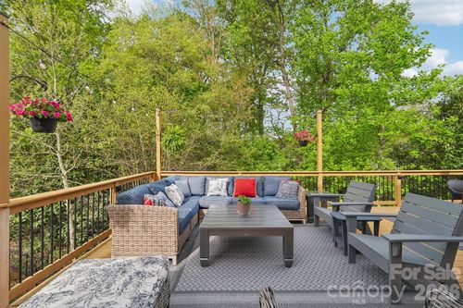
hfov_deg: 97.7
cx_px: 232
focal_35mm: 16
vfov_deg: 74.6
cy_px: 154
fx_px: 202
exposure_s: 1/45
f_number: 8
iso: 100
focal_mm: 10.5
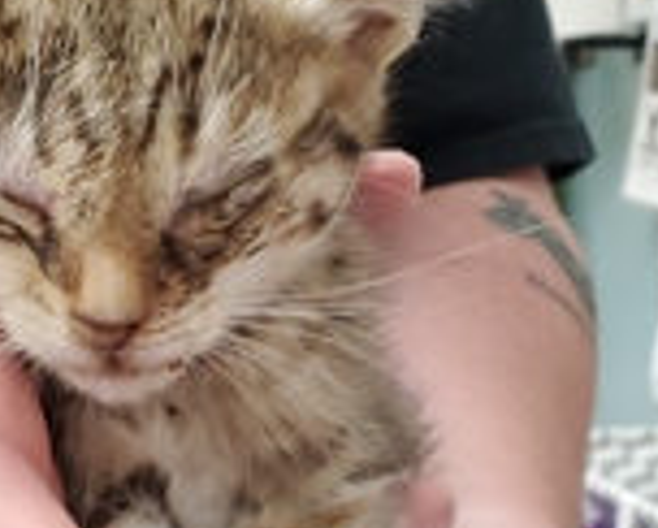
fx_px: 1365
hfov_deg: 26.8
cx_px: 169
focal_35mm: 70
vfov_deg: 21.5
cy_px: 444
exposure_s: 1/120
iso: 500
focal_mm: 4.3
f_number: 2.4
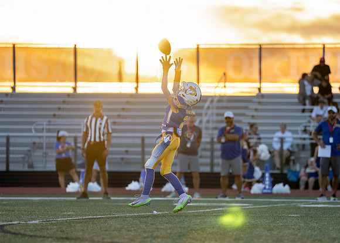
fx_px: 2798
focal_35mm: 290
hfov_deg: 7.0
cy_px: 129
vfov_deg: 5.0
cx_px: 175
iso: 1000
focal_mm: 200
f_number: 2.8
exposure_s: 1/2000
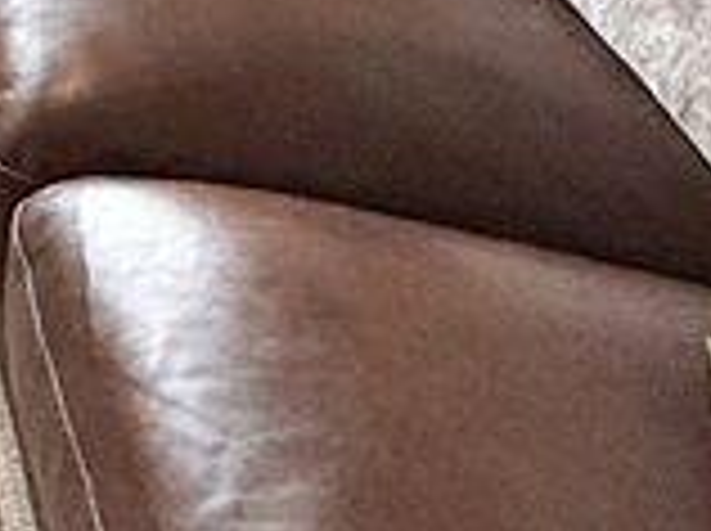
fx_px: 1866
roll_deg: +1.2
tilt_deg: -15.0
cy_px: -792
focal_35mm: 91
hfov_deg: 15.0
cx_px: -904
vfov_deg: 12.3
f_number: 2.2
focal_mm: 2.22
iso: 100
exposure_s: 1/100
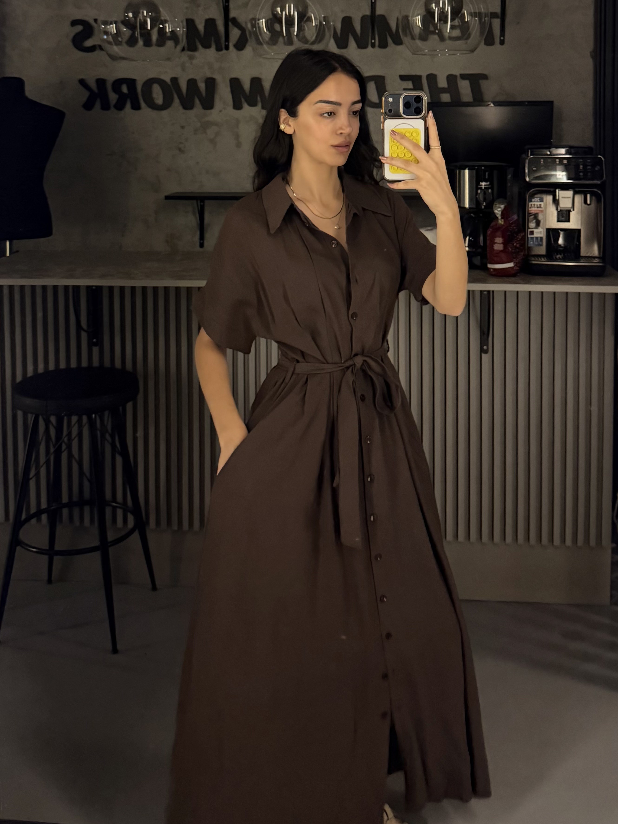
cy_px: 412
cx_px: 309
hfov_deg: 56.8
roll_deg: +0.5
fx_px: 571
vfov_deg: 71.6
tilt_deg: -4.9
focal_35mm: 24
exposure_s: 1/30
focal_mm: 6.76
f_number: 1.78
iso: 1250
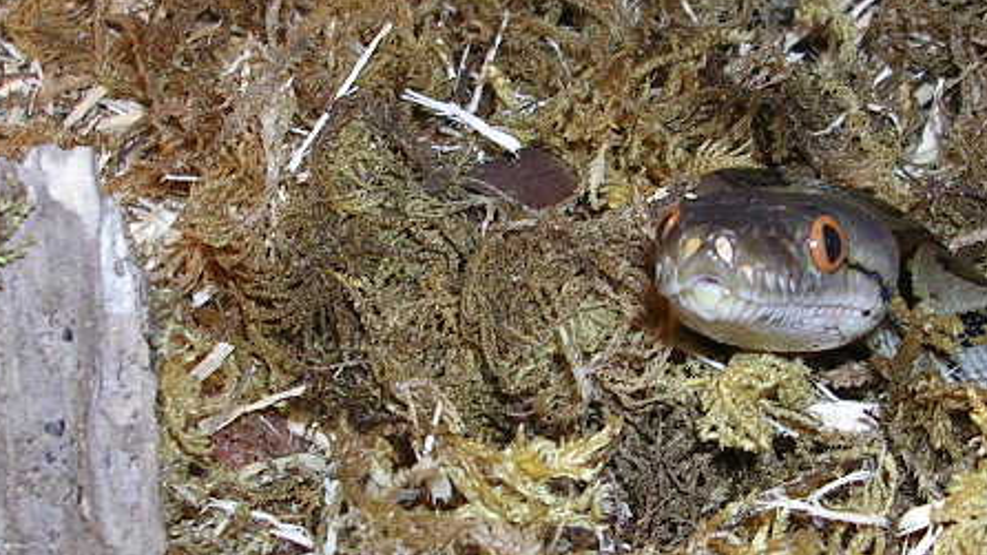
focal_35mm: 95
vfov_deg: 12.7
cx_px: 715
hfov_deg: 22.3
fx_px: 2487
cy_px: 186
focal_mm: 5.8
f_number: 2.8
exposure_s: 1/60.1
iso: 50
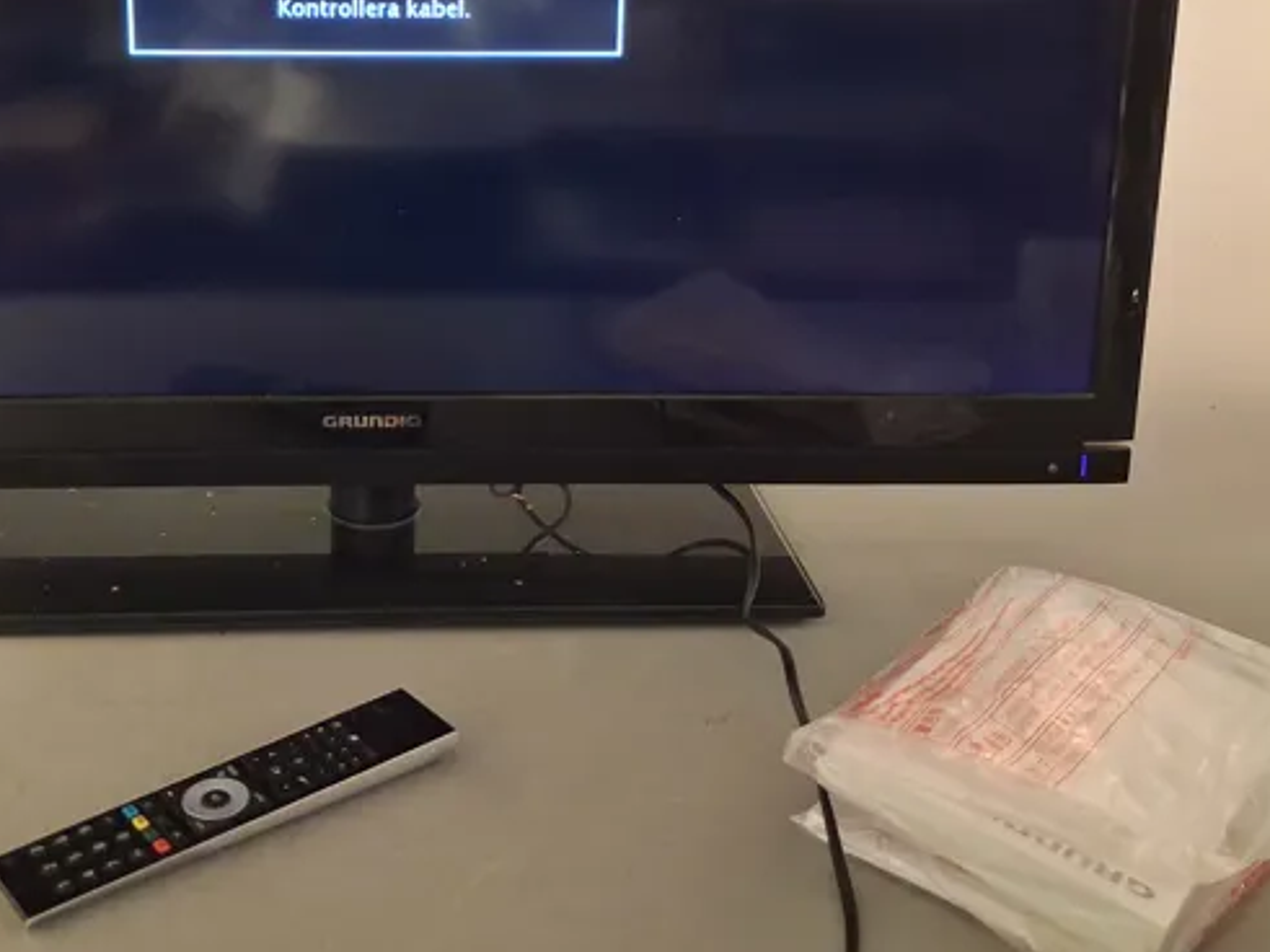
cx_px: 424
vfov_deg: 31.9
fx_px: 1614
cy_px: 184
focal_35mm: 44
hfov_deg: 42.4
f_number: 1.8
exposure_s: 1/25
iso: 1000
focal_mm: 4
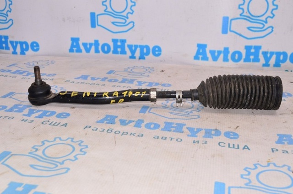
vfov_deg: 31.8
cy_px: 97
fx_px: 341
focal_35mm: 42
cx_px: 146
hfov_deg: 46.5
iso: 1600
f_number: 8
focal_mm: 28
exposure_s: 1/200
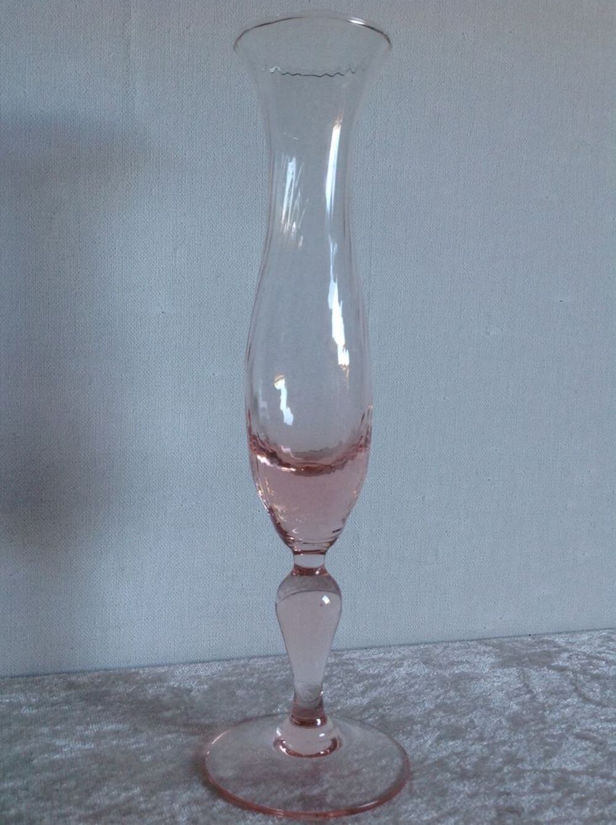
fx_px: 833
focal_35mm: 35
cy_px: 412
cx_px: 308
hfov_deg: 40.6
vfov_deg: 52.7
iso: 64
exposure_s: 1/60
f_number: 2.4
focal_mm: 4.28
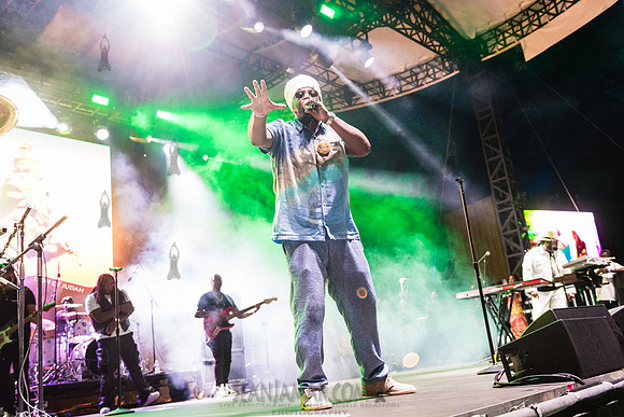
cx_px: 312
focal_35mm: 34
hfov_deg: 55.8
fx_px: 589
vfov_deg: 38.9
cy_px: 208
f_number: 3.5
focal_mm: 34
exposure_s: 1/250
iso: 3200
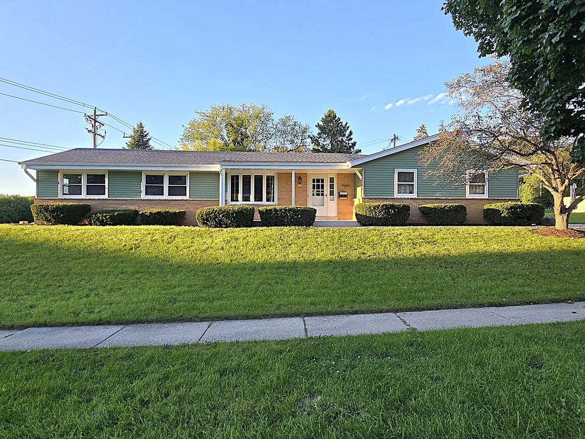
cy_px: 220
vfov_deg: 89.9
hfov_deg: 106.2
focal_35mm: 13
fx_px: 220
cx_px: 292
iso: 50
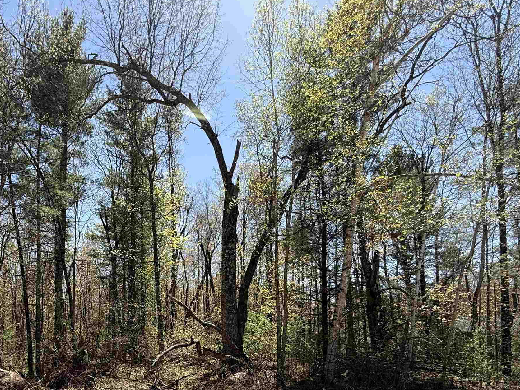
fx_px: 361
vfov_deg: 53.1
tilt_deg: +5.2
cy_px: 312
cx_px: 156
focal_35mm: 24
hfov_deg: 68.7
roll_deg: -1.5
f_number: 2.2
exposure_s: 1/760
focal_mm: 2.22
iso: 50
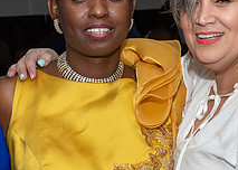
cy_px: 77
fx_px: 1034
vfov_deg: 9.4
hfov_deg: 13.1
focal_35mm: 153
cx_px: 96
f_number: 6.3
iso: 400
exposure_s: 1/250
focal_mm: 35
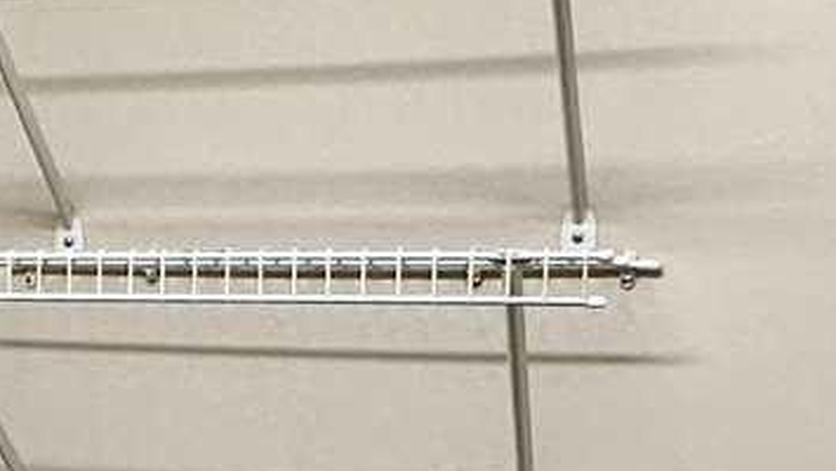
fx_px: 1951
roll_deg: -2.1
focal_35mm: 88
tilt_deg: -4.1
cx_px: -174
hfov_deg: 22.3
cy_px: 445
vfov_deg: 13.6
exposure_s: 1/120
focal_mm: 2.22
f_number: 2.2
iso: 200
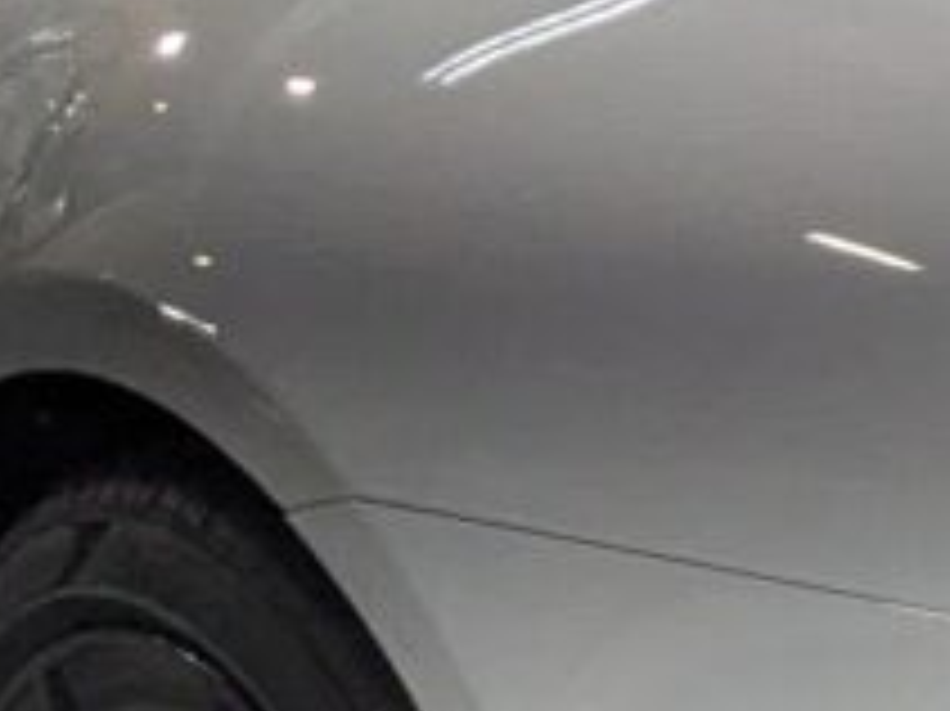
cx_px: 1468
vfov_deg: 7.5
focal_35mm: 197
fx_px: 5403
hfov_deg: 9.7
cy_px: 747
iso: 103
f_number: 1.73
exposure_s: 1/244
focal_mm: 4.38
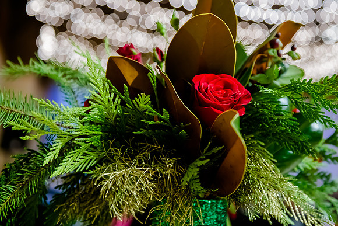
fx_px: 557
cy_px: 92
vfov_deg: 22.9
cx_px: 200
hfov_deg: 33.7
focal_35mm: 59
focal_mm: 50
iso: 4000
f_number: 2.8
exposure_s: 1/60
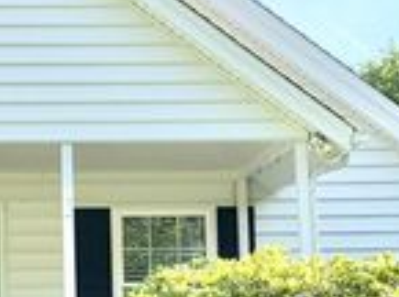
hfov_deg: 11.8
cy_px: 205
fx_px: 1909
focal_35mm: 166
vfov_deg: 8.9
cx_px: -19
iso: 64
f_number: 1.78
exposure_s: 1/1883
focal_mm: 6.76
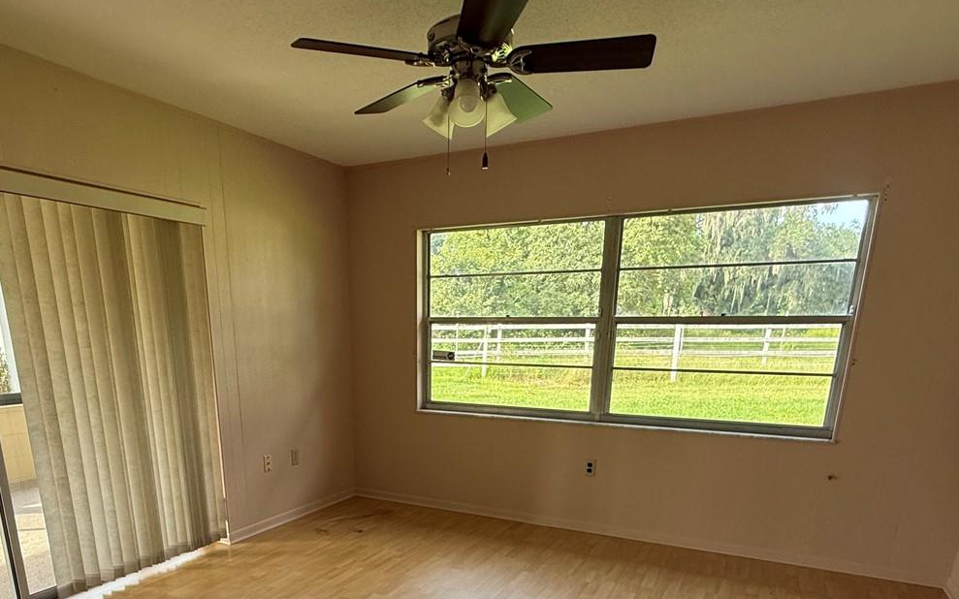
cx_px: 427
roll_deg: -0.5
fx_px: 627
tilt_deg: -16.3
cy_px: 508
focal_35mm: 24
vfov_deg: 47.3
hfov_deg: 74.5
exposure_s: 1/99
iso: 80
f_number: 2.2
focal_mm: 2.22
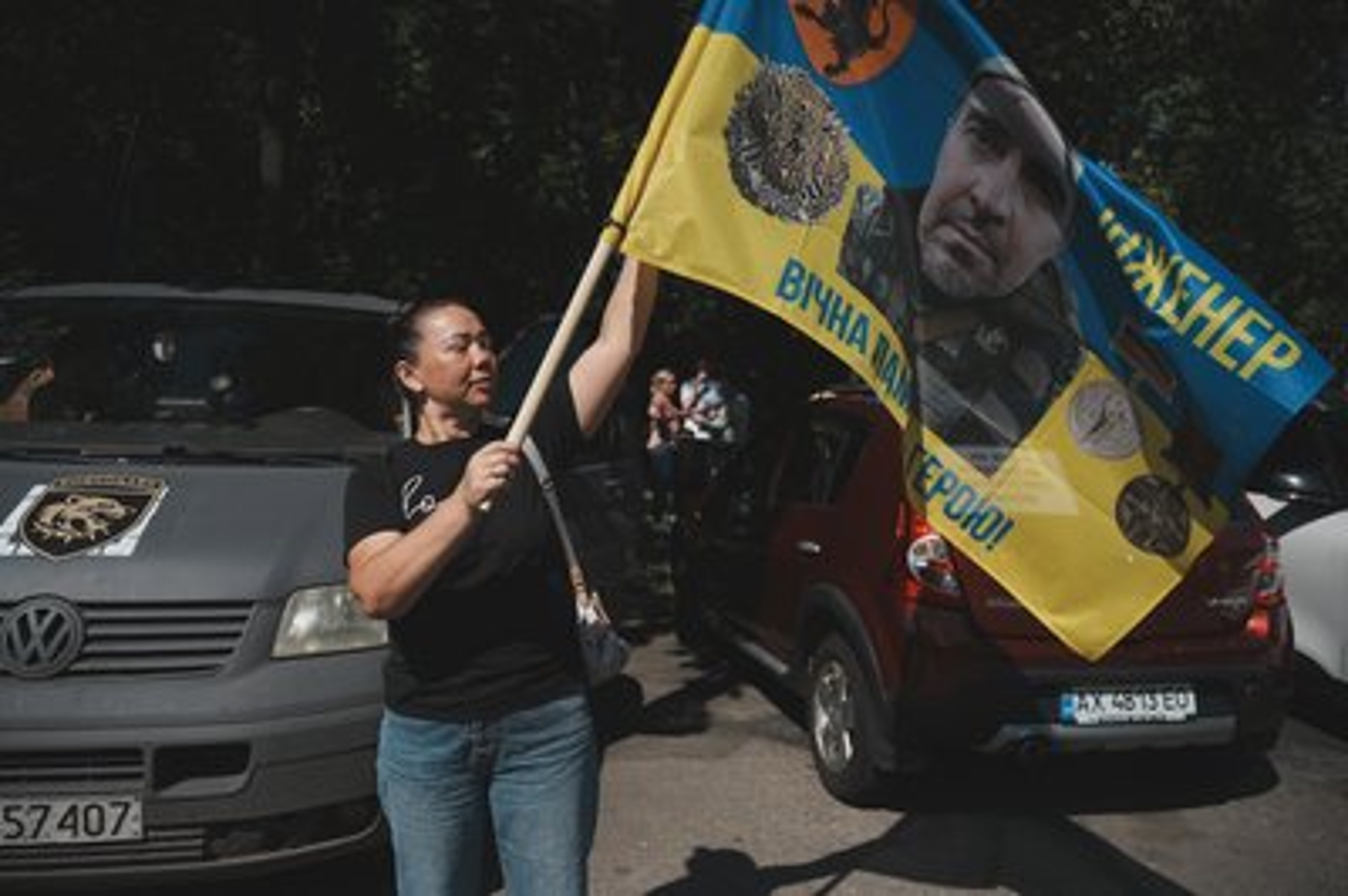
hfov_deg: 65.5
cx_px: 674
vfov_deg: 46.3
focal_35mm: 28
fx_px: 1048
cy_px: 448
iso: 100
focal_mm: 28
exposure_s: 1/8000
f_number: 3.5
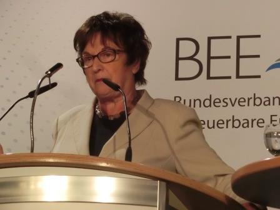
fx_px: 1545
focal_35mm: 191
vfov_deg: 7.8
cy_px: 105
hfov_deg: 10.4
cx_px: 140
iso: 1600
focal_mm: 34
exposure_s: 1/200
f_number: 5.9
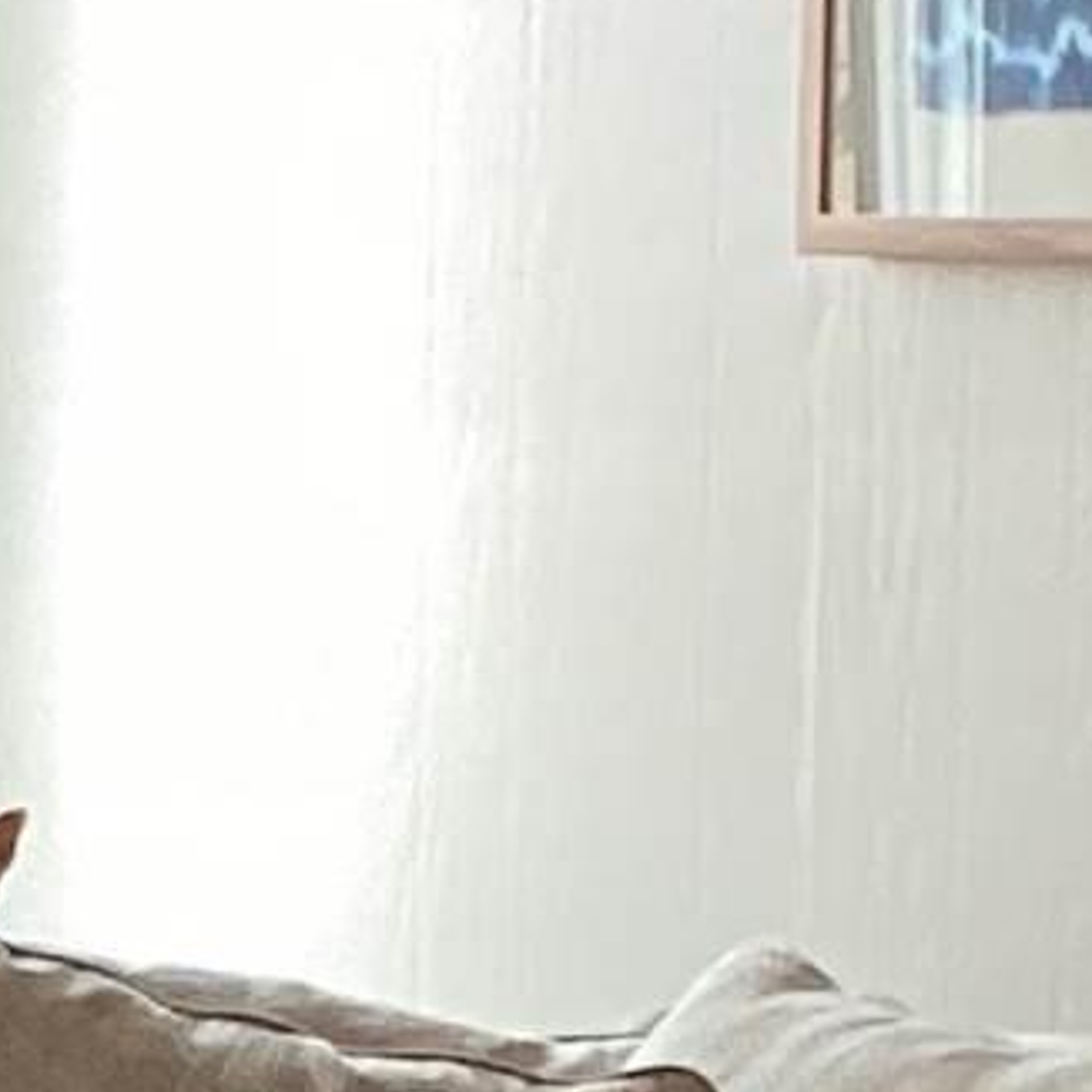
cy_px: 1156
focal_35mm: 258
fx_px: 9208
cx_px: -901
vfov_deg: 6.8
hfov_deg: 6.6
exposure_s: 1/60
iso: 250
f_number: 2.4
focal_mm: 3.3
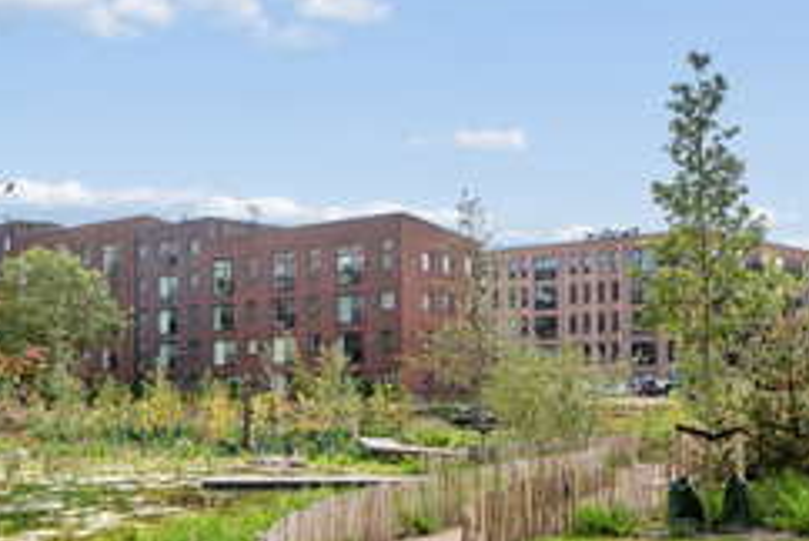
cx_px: 247
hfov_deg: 37.6
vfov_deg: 25.8
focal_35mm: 52
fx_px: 1170
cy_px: 397
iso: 200
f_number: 8
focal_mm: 20
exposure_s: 1/320
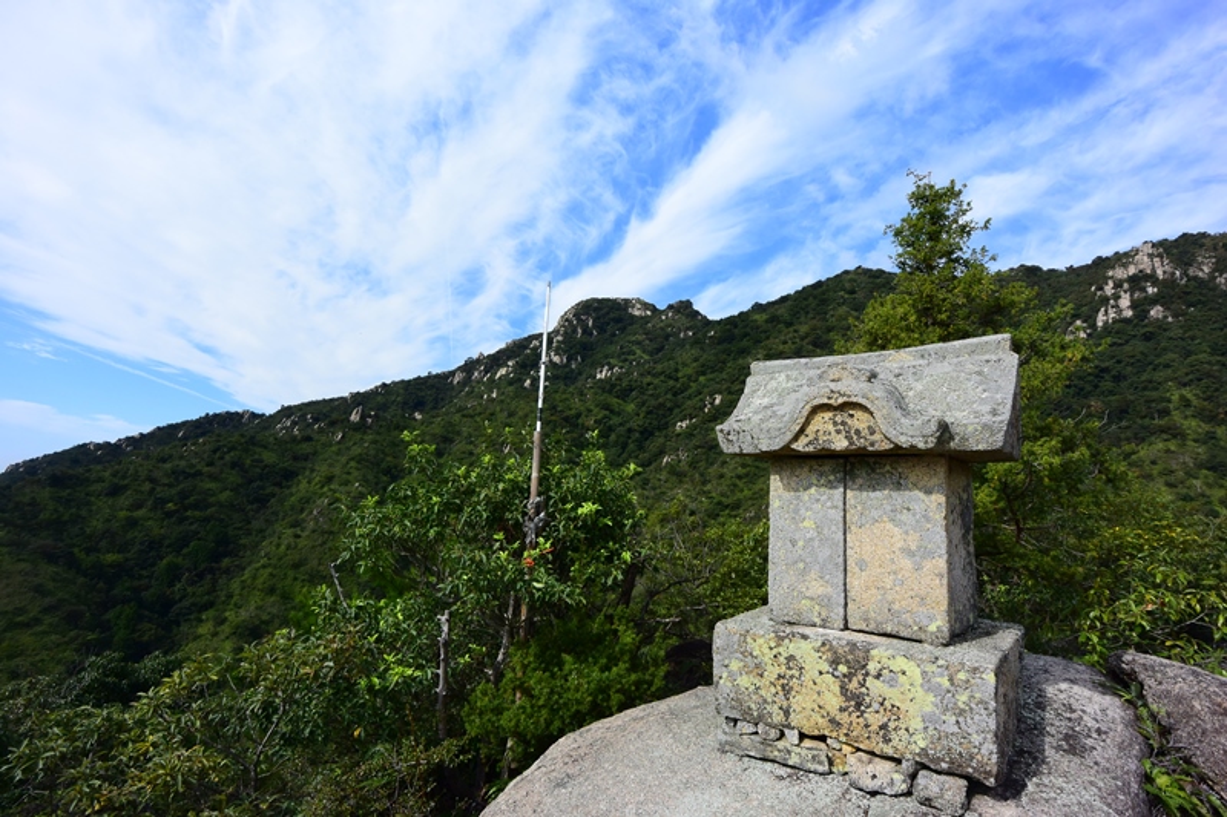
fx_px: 613
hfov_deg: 90.0
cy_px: 408
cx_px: 614
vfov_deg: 67.4
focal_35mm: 18
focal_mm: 6.7
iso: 160
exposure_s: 1/1250
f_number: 3.5
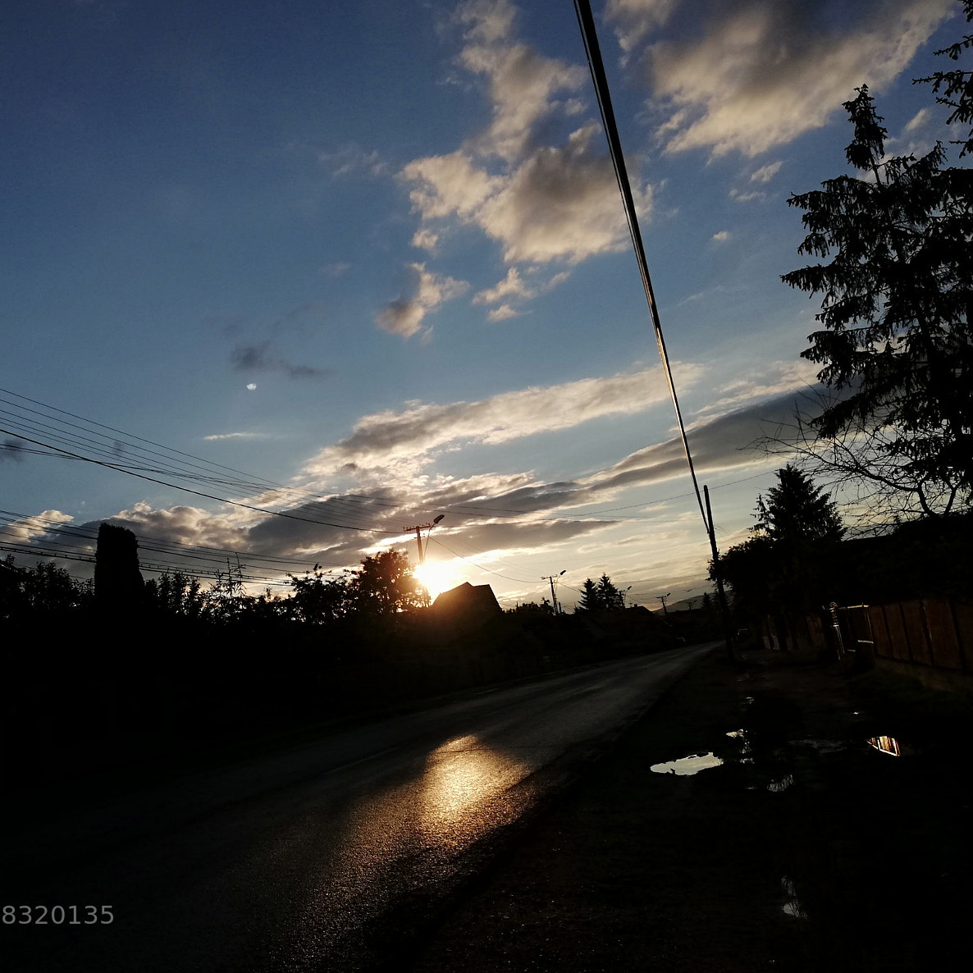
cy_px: 487
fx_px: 986
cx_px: 341
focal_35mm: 31
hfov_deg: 51.7
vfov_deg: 52.5
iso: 50
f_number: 2.2
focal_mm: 3.81
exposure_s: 1/2513
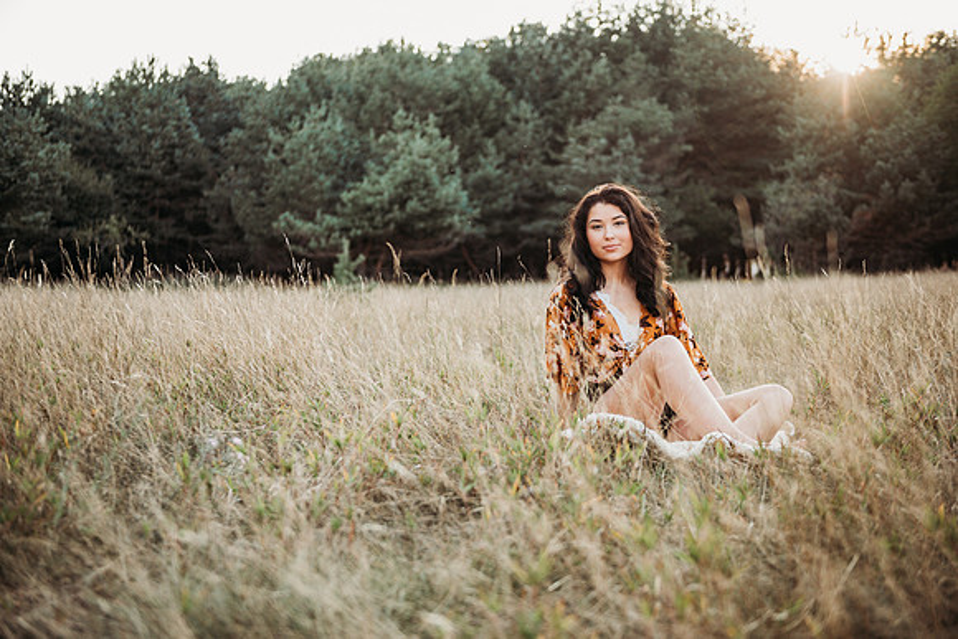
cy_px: 320
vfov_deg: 26.0
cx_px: 479
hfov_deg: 38.2
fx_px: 1384
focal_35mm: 52
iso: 400
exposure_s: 1/500
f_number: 2.8
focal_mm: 52
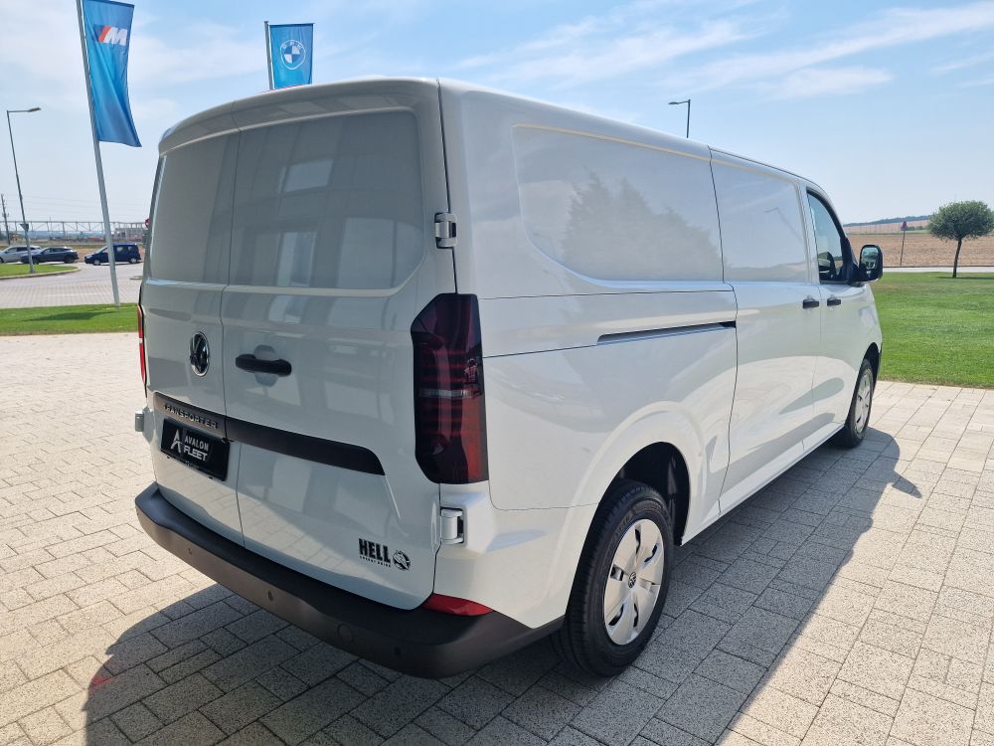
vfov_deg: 58.9
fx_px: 660
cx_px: 497
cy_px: 373
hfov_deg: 73.9
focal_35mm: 23
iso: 50
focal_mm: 6.4
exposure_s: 1/1108
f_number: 1.8
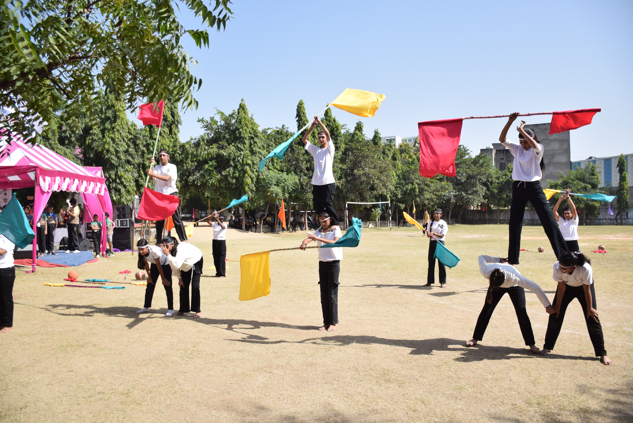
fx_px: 475
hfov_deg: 67.3
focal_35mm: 27
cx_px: 316
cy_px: 212
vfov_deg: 48.0
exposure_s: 1/2500
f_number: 4.5
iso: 400
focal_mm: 18
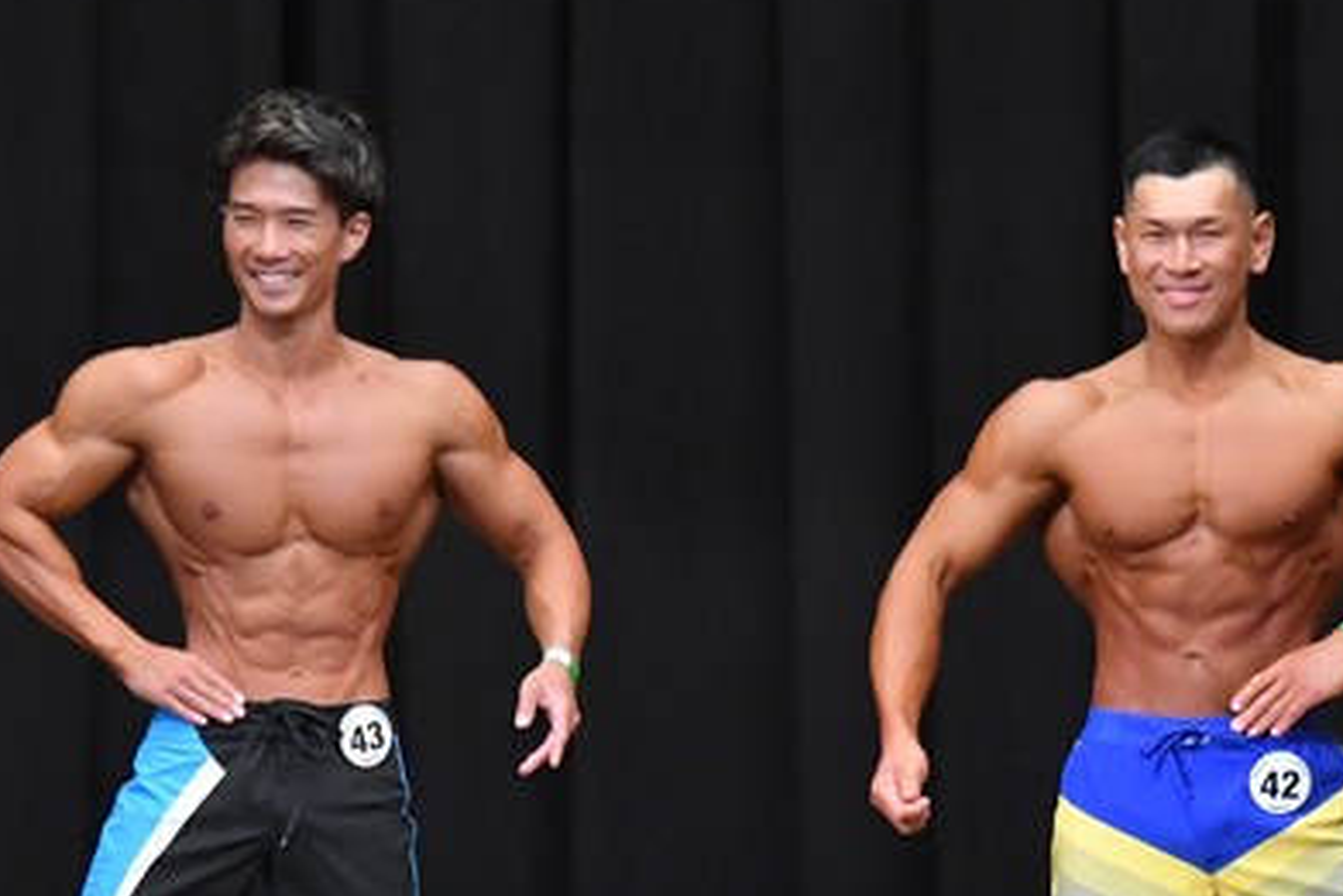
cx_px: 685
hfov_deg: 5.2
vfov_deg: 3.4
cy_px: 807
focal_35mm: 400
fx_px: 14927
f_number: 5.6
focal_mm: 135
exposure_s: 1/400
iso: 8000
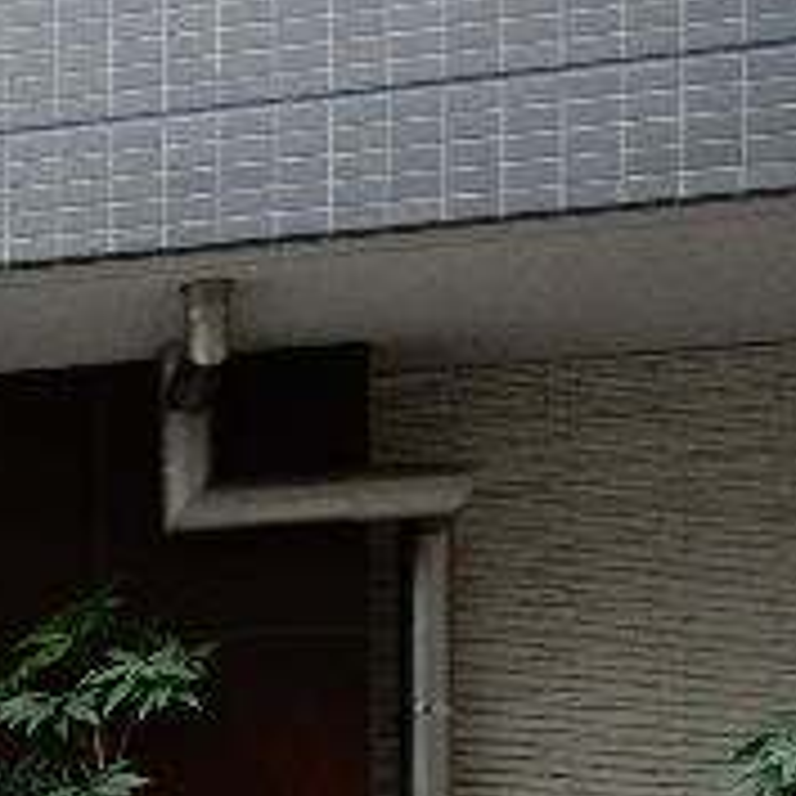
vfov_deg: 19.8
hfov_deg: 18.2
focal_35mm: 80
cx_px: -535
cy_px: 1048
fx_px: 2081
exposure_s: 1/13
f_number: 3.7
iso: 200
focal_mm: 4.5
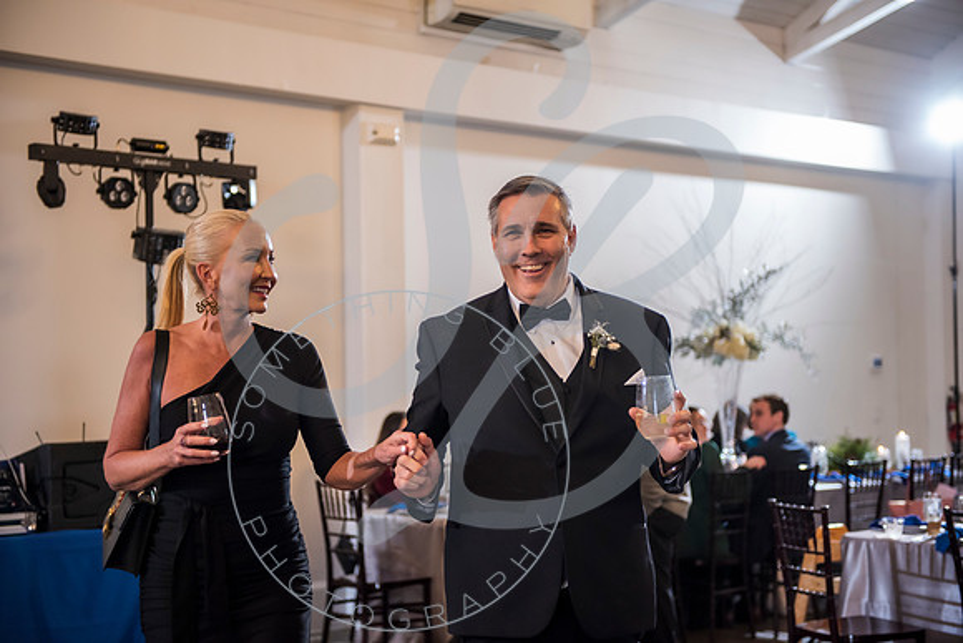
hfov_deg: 32.4
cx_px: 482
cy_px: 322
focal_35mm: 62
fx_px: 1659
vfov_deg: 21.9
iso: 2000
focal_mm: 62
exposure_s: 1/160
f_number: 2.8
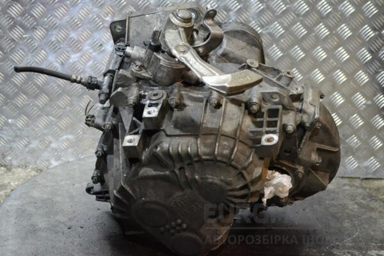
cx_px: 192
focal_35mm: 57
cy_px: 128
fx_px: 608
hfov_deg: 35.1
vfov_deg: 23.8
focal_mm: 38
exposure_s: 1/30
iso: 2500
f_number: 5
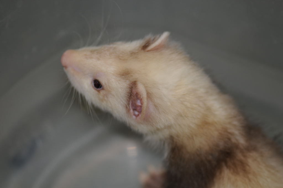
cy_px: 94
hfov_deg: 13.1
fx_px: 1237
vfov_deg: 8.7
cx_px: 142
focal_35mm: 158
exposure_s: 1/60
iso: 200
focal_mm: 105
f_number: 3.5
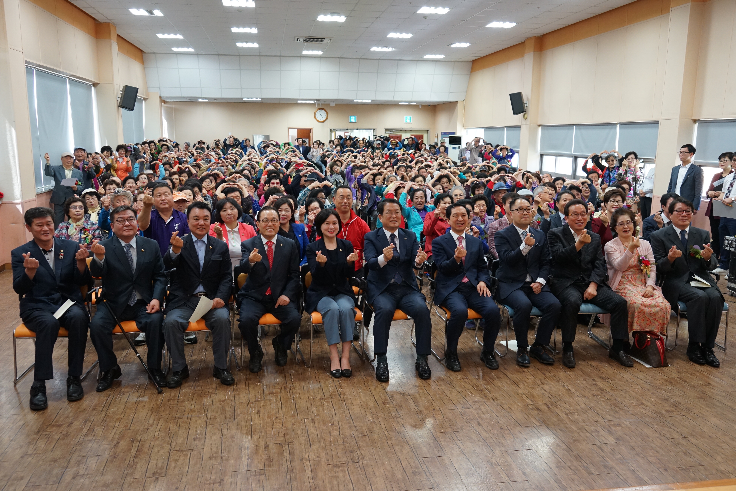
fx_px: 613
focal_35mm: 30
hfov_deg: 61.9
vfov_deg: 43.6
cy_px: 246
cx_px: 368
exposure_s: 1/60
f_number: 6.3
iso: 2000
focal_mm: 30
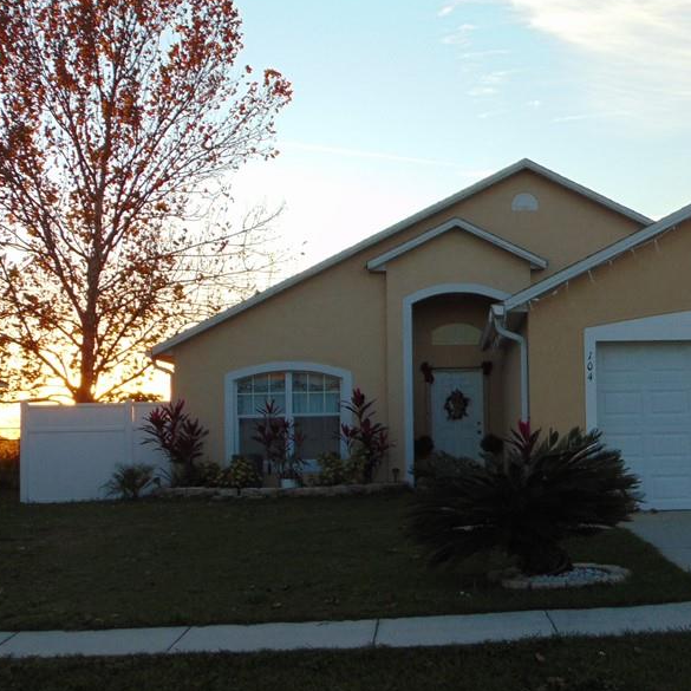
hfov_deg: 26.1
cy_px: 365
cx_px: 530
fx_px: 1468
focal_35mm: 65
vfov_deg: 26.5
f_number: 3.3
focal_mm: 7.6
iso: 80
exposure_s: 1/200
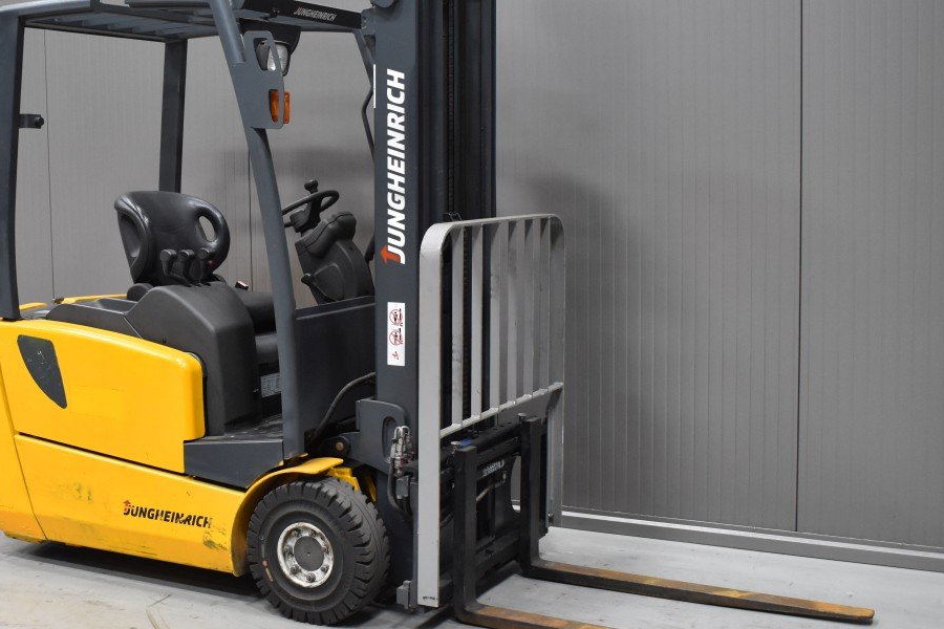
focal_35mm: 48
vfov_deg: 28.1
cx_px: 320
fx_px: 1259
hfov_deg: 40.6
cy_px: 294
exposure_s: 1/50
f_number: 5
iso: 1600
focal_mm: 24
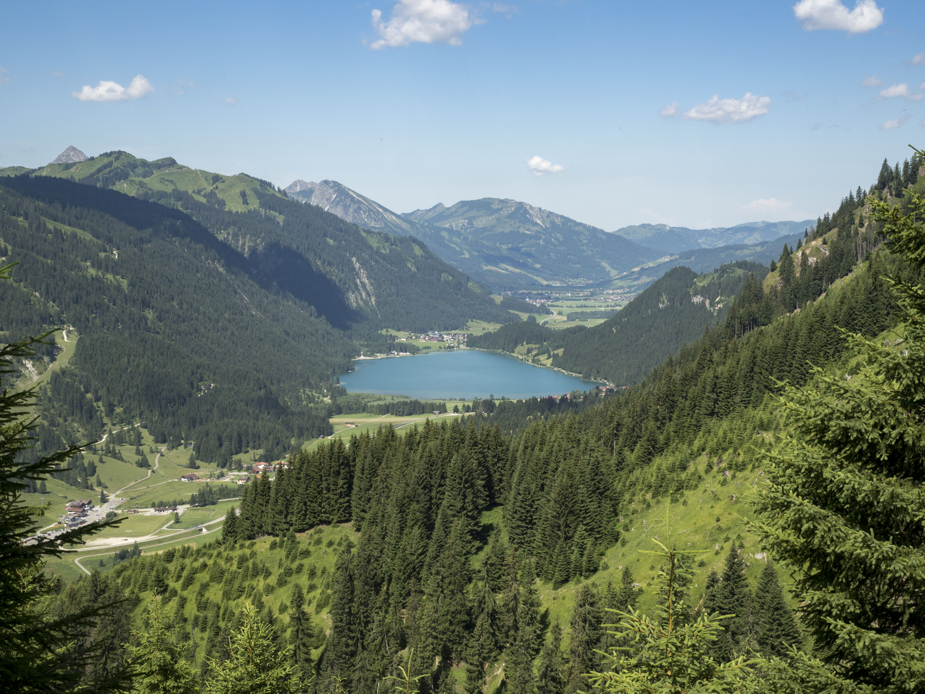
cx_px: 462
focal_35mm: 50
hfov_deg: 38.2
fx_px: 1336
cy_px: 347
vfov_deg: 29.1
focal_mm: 25
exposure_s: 1/250
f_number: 9
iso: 200
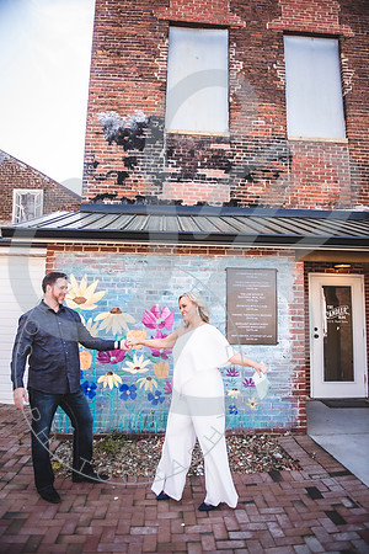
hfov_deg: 53.1
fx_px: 369
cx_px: 184
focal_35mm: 24
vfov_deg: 73.7
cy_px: 277
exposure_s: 1/400
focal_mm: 24
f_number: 2.8
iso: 100
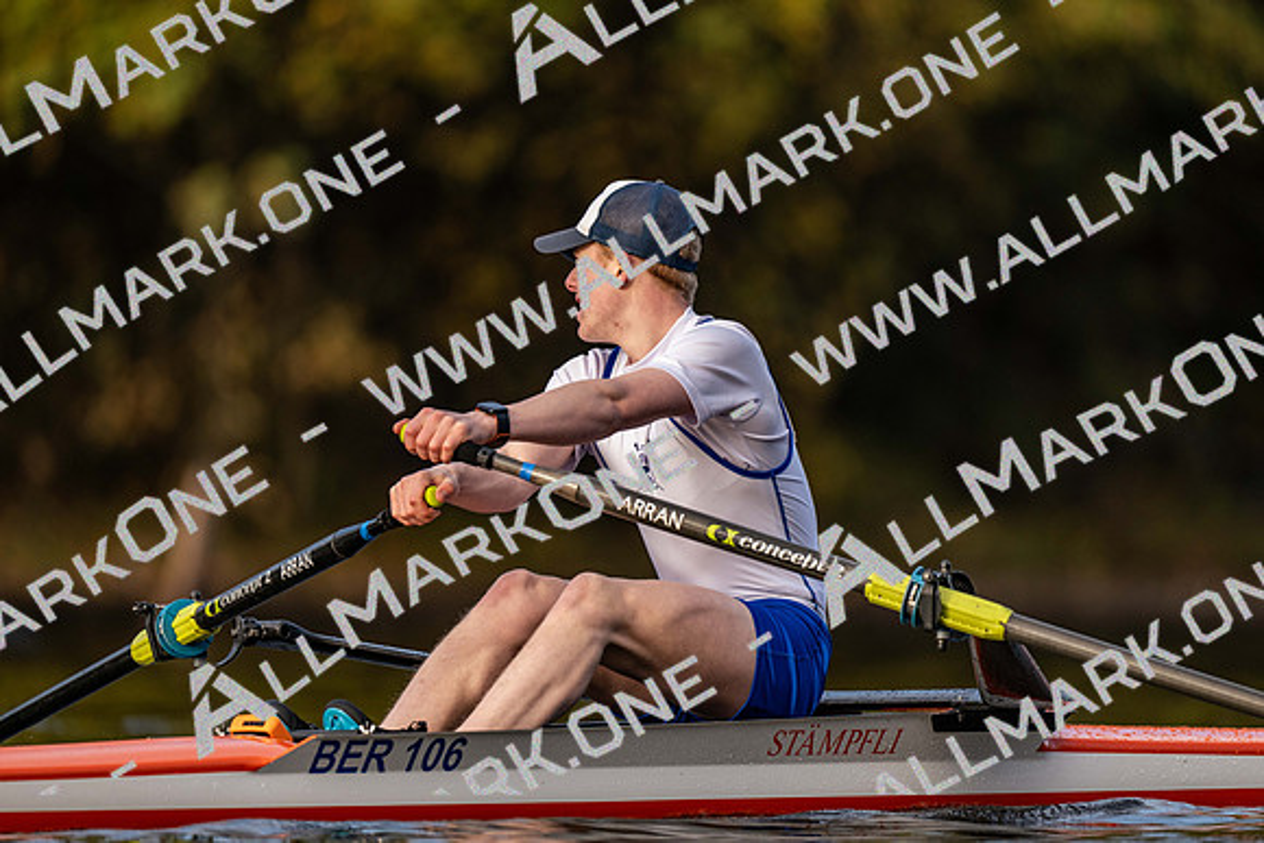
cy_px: 422
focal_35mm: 600
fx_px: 21071
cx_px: 632
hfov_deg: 3.4
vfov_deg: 2.3
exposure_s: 1/2500
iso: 900
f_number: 4
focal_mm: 600
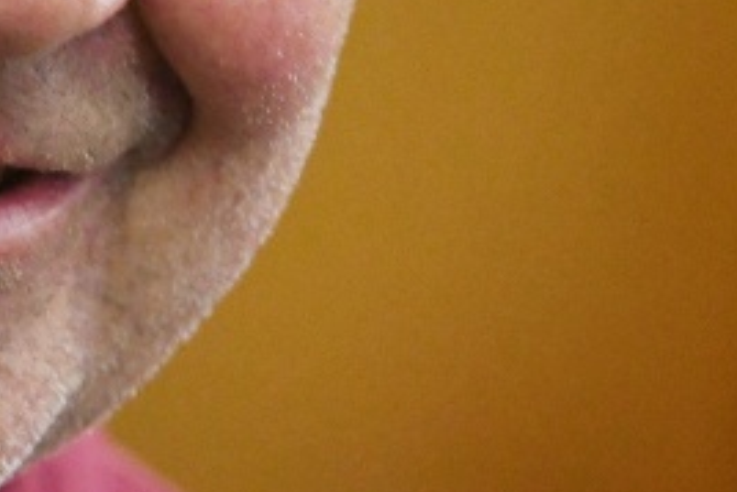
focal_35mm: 845
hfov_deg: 2.4
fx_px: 17308
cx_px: -443
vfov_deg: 1.6
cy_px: -313
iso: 3200
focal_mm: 140
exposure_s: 1/200
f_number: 4
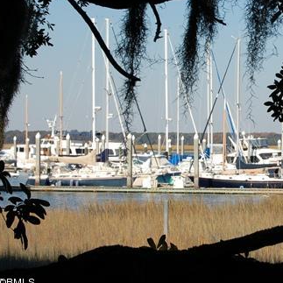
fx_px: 1284
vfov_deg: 12.6
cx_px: 231
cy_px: 111
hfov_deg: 12.5
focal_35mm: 139
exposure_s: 1/320
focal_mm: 55
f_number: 9
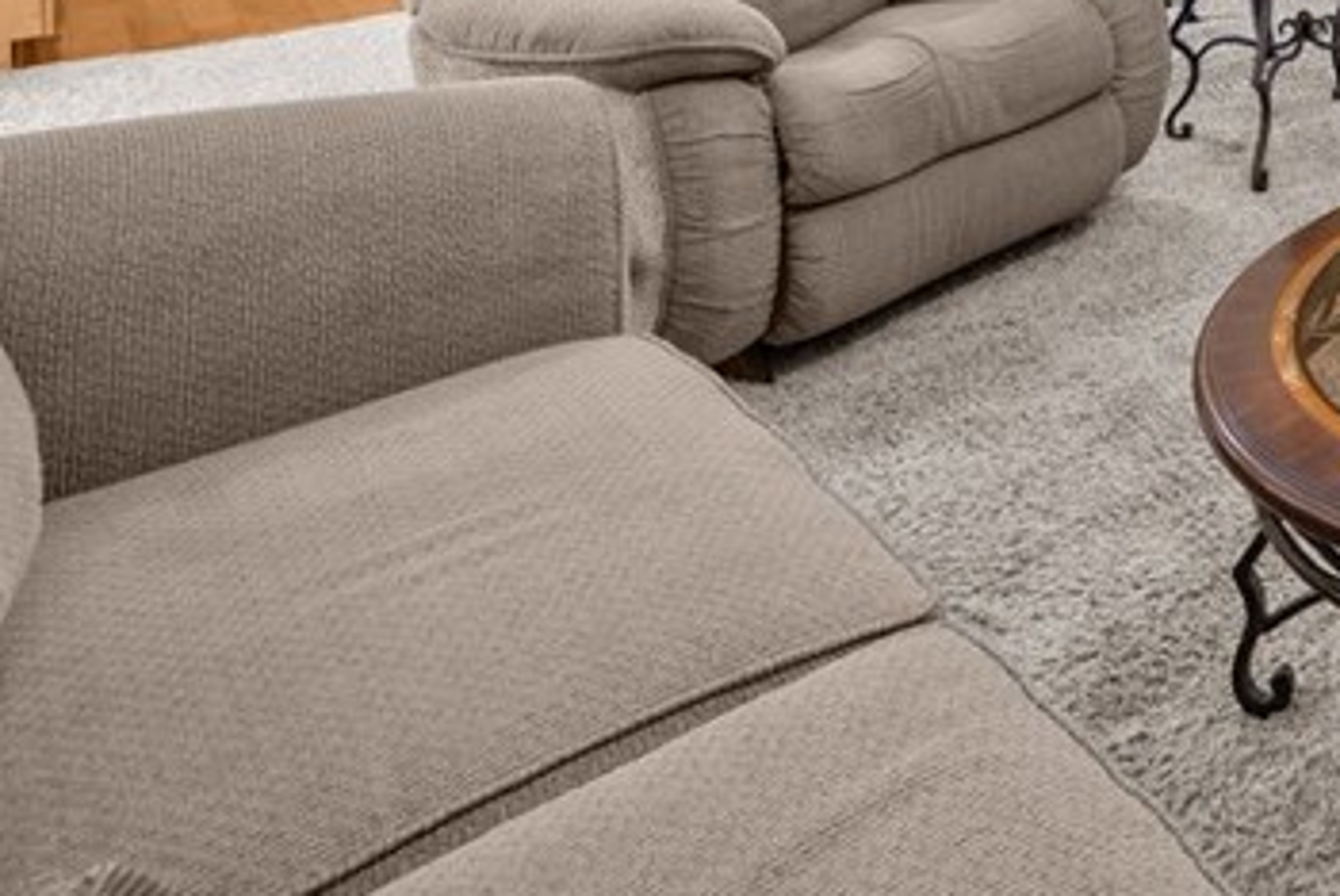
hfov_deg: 34.6
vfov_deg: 26.6
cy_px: -404
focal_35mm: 38
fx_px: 1416
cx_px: 1765
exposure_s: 3.2
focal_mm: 13
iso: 100
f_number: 9
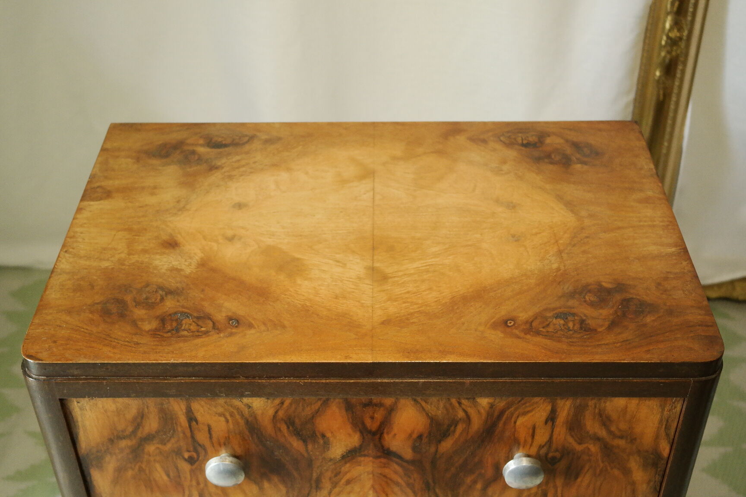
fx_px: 1015
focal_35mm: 49
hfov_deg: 40.3
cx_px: 373
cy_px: 248
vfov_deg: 27.5
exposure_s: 1/30
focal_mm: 32
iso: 1600
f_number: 5.6
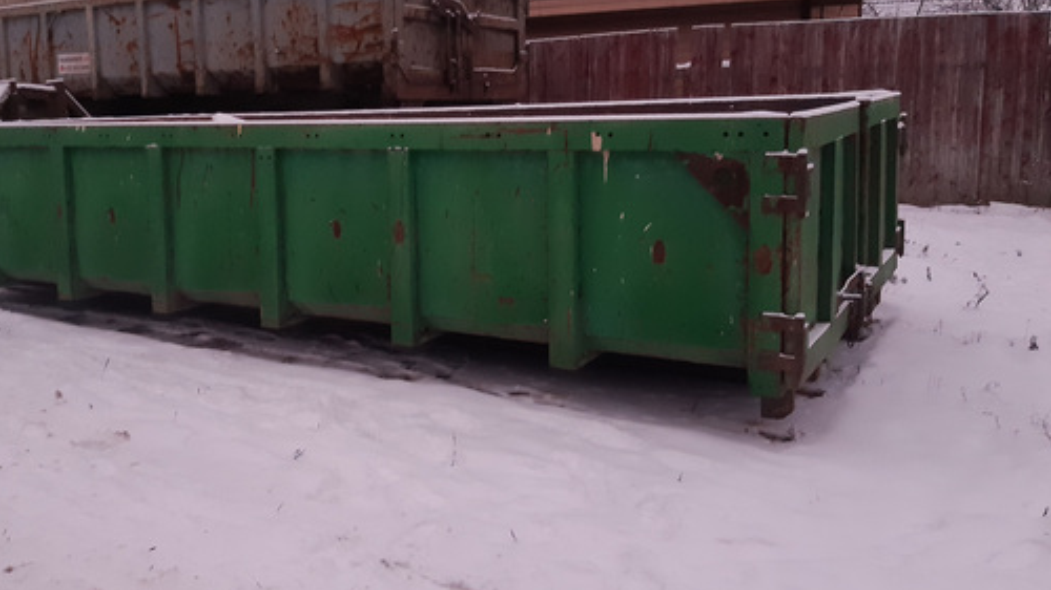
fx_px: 947
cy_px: 237
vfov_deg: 34.5
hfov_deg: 57.6
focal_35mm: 34
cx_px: 425
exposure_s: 1/20
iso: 500
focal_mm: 3.92
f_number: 1.7
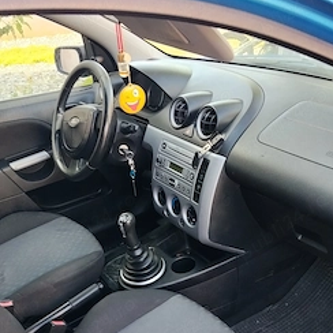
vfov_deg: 39.0
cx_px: 139
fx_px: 457
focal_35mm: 42
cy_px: 250
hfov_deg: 39.9
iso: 100
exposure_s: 1/50
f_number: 1.8
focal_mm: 4.22
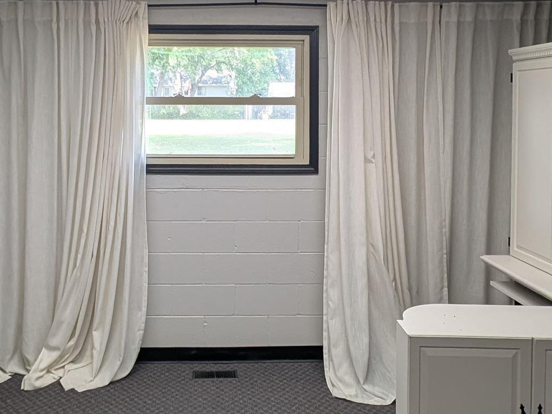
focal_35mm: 36
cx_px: 209
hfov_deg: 50.9
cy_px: 122
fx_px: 574
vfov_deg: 39.0
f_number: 1.95
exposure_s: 1/40
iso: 39
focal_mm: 2.23
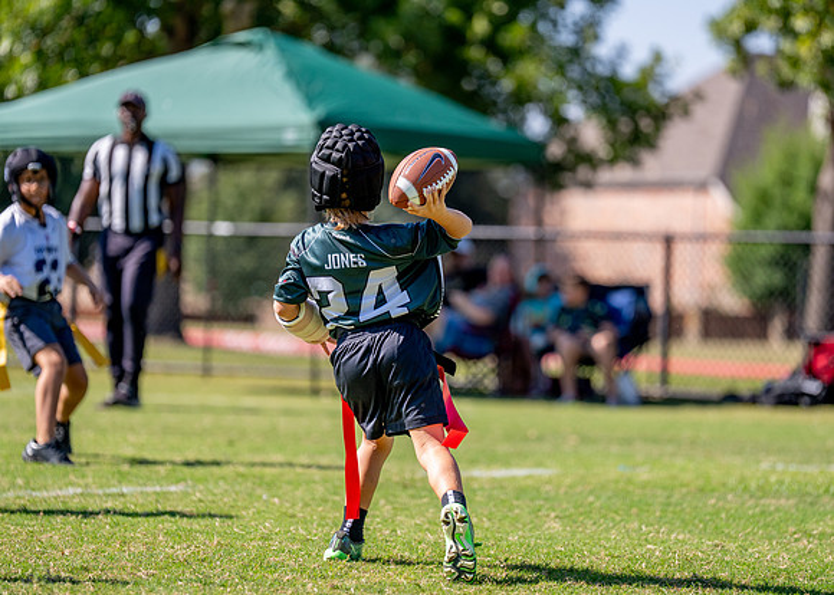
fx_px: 4107
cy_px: 291
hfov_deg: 11.6
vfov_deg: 8.3
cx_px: 434
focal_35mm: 173
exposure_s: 1/3200
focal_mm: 159
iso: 250
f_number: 2.8
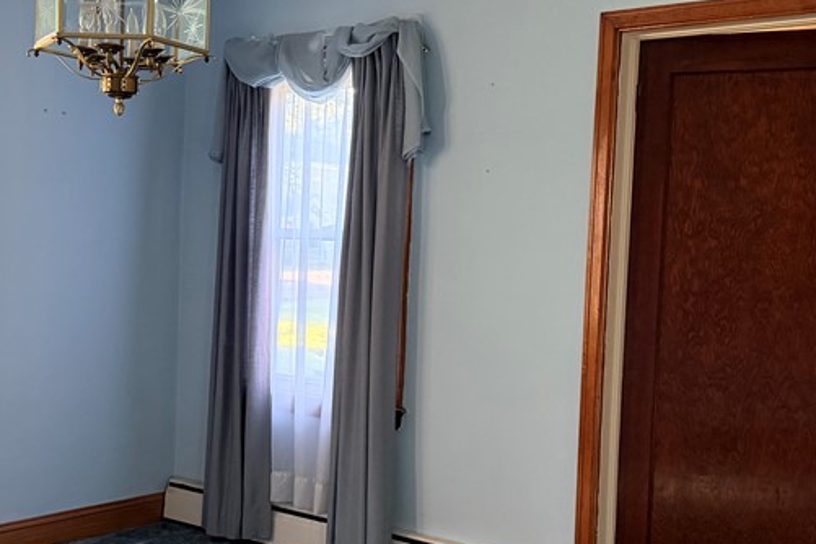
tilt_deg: -2.1
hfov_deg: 38.3
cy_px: 292
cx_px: 249
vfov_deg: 26.5
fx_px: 1156
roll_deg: -2.1
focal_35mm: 51
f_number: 1.78
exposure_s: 1/60
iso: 400
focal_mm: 6.76
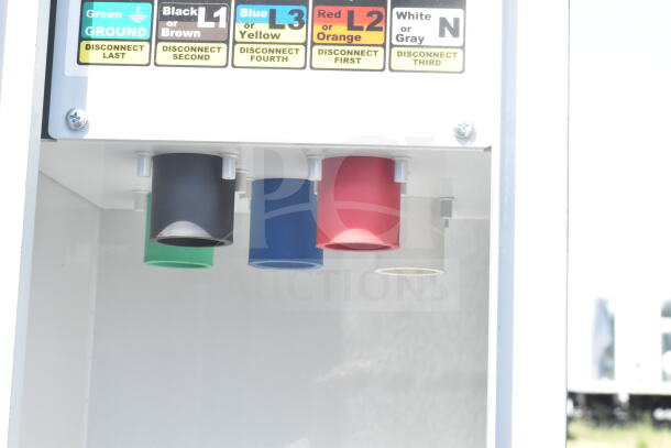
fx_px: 1119
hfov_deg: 33.4
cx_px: 336
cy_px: 224
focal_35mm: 60
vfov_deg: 22.6
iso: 1600
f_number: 11
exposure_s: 1/320
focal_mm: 40
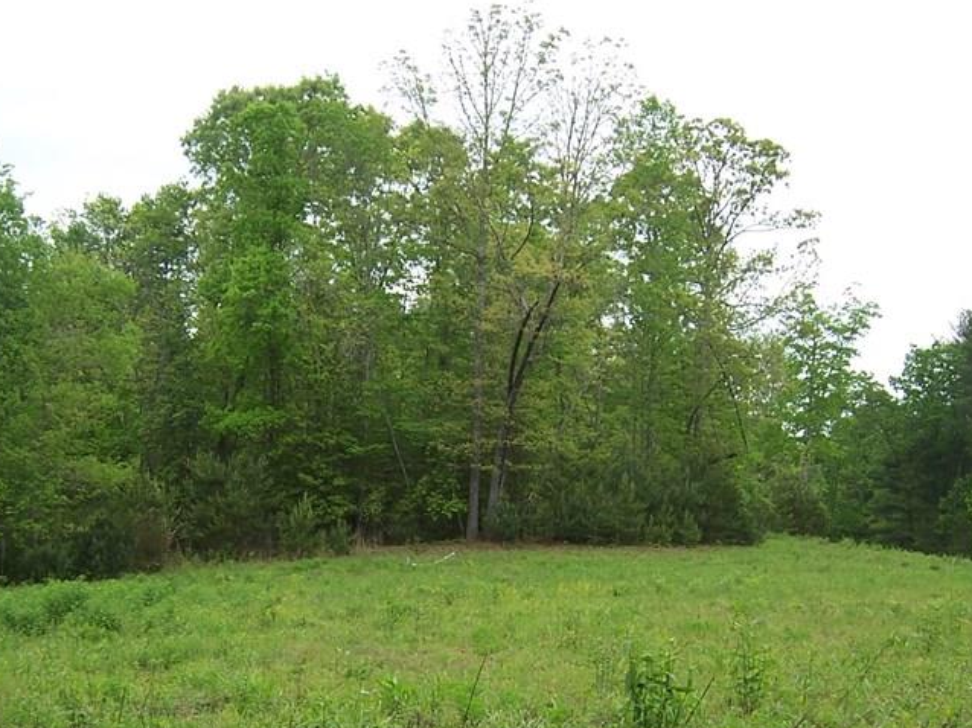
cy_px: 551
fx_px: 1488
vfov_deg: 27.1
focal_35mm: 53
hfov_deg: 36.1
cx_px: 393
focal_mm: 5.5
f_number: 3.4
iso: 80
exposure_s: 1/250
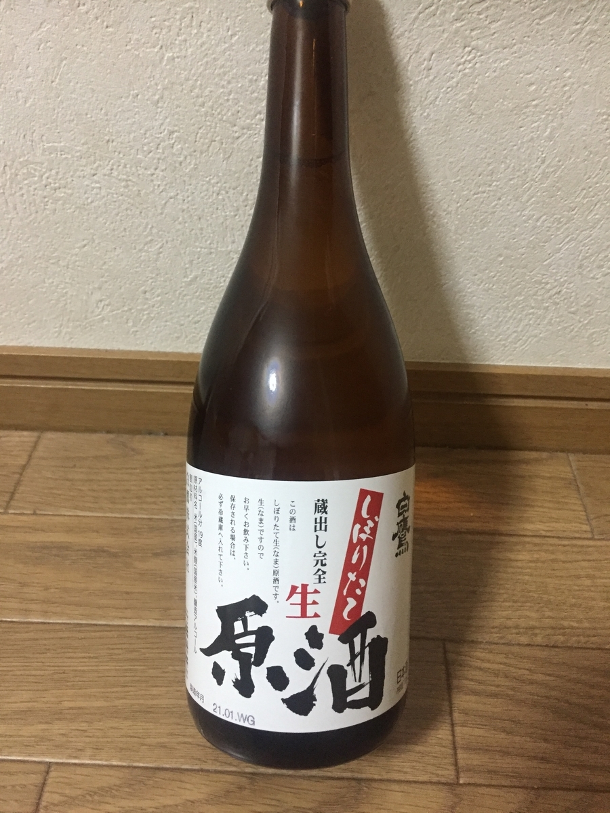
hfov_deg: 48.2
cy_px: 406
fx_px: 681
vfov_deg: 61.7
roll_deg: +1.4
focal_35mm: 29
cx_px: 305
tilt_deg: -41.4
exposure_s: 1/17
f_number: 2.2
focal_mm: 4.15
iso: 250
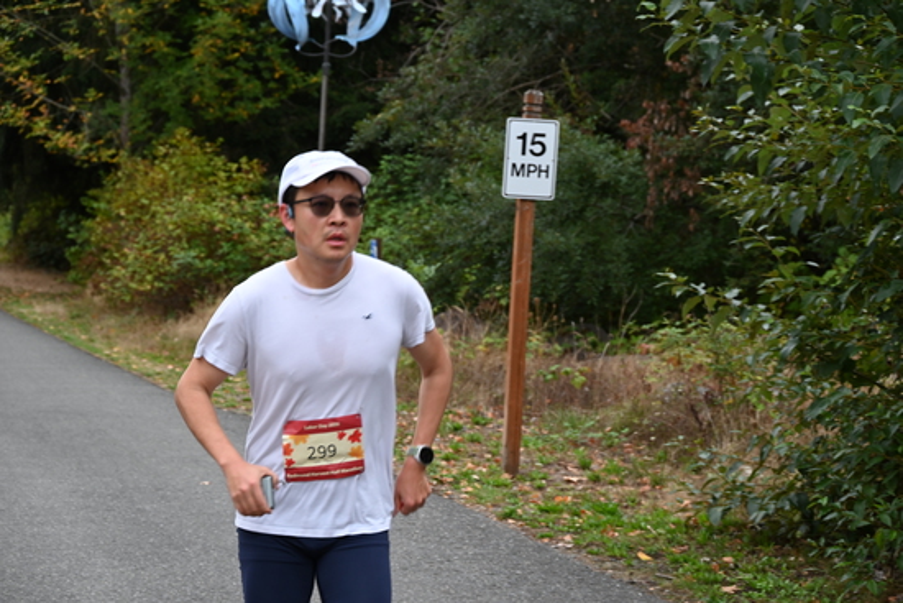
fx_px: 2208
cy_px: 302
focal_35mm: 88
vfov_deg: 15.5
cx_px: 452
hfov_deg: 23.1
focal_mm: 88
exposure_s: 1/125
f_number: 6.3
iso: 450
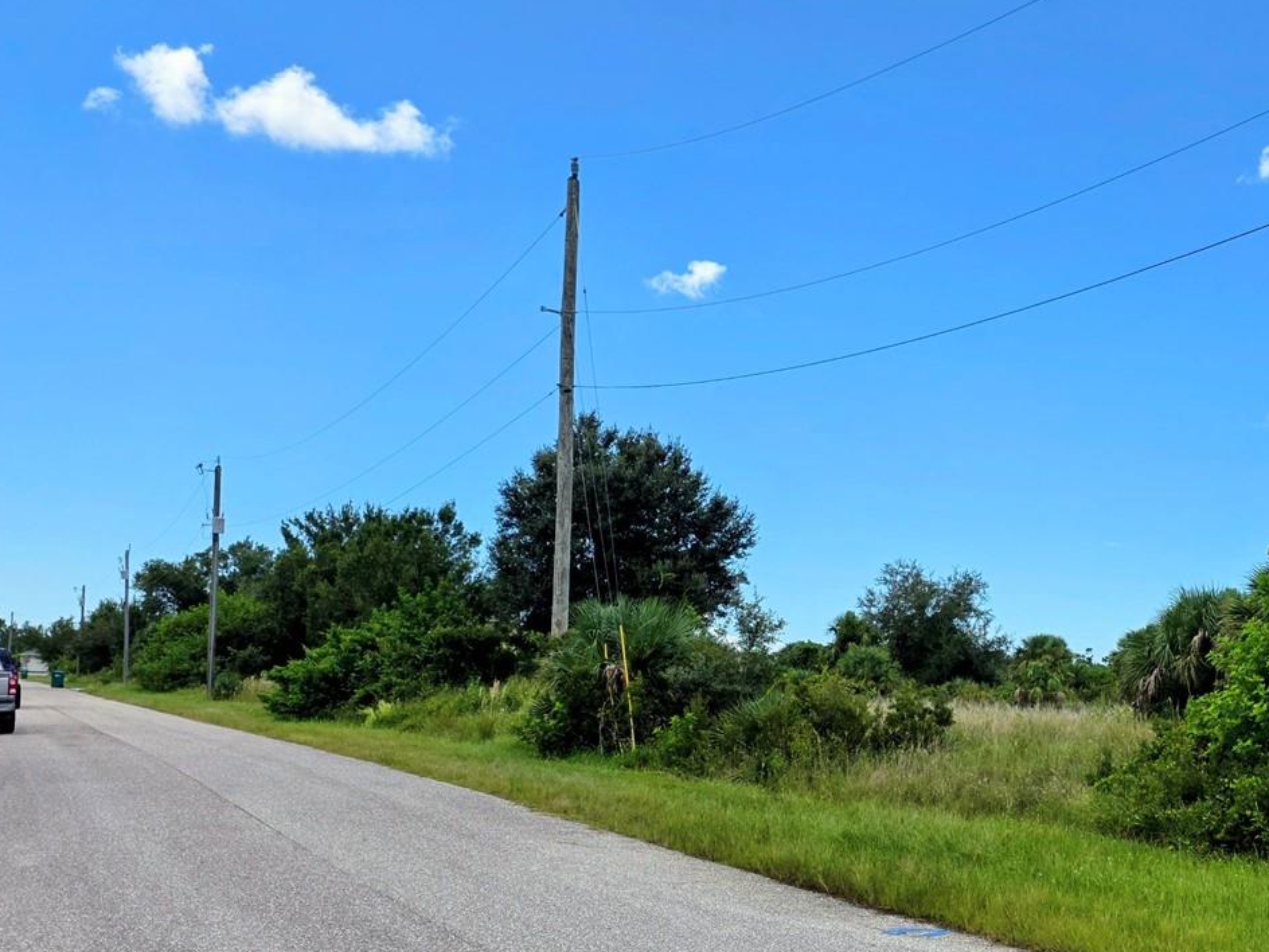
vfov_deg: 36.6
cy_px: 605
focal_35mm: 39
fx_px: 1430
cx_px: 1038
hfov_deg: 45.2
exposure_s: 1/5778
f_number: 1.7
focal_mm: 6.25
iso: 80
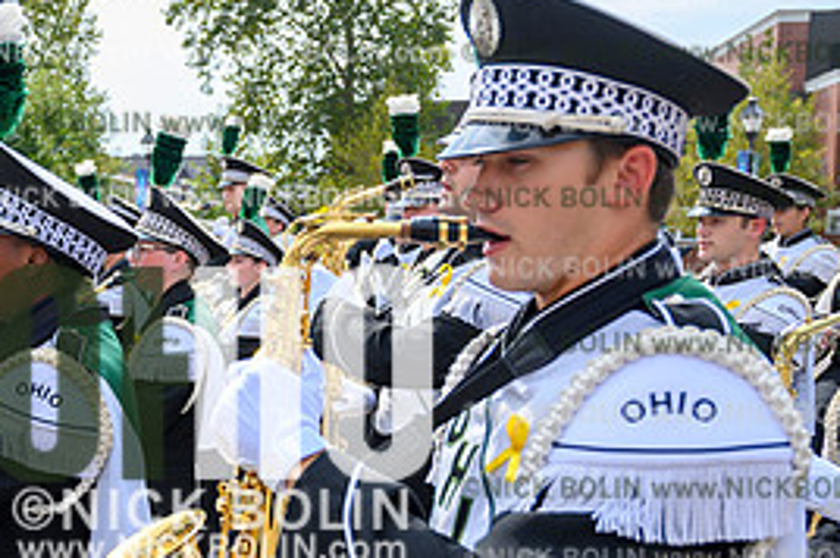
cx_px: 210
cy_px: 414
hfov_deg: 36.7
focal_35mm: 53
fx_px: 1235
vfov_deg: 25.2
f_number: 4
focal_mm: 24.5
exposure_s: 1/800
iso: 100
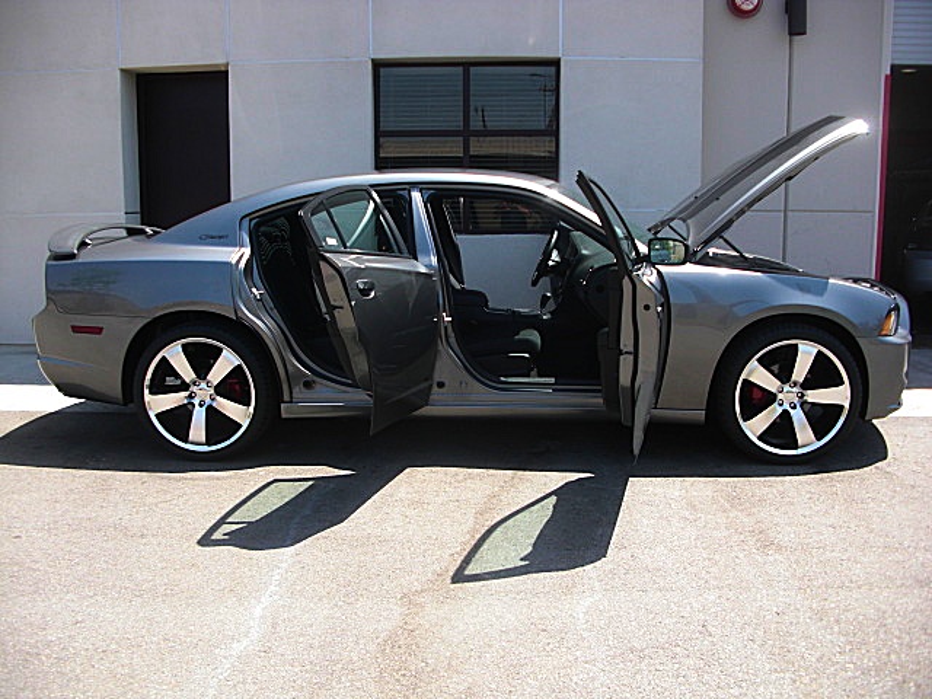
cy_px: 350
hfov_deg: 51.4
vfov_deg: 39.7
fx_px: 969
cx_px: 466
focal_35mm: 36
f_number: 2.8
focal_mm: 6.3
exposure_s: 1/400
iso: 50
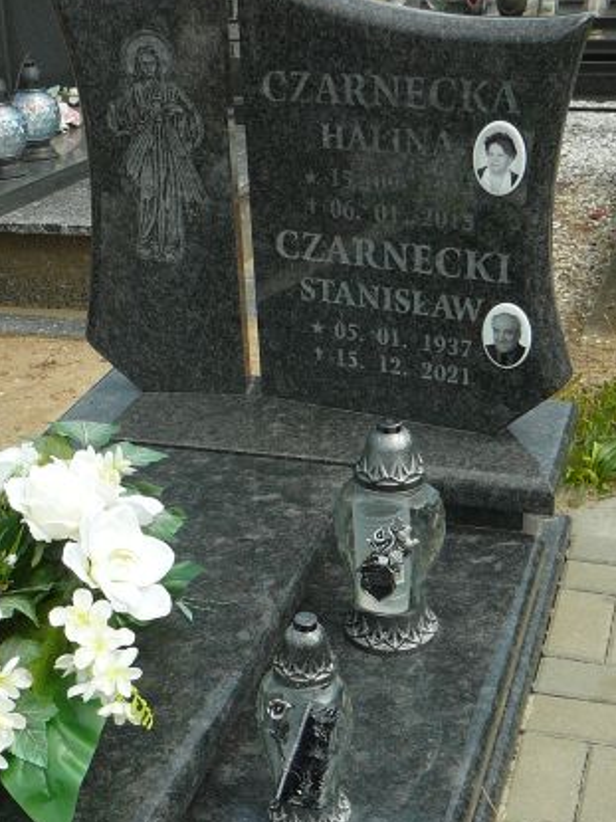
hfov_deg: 26.9
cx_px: 206
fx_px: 1282
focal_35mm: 54
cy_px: 517
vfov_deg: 35.3
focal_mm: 5.2
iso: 80
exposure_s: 1/400
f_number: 5
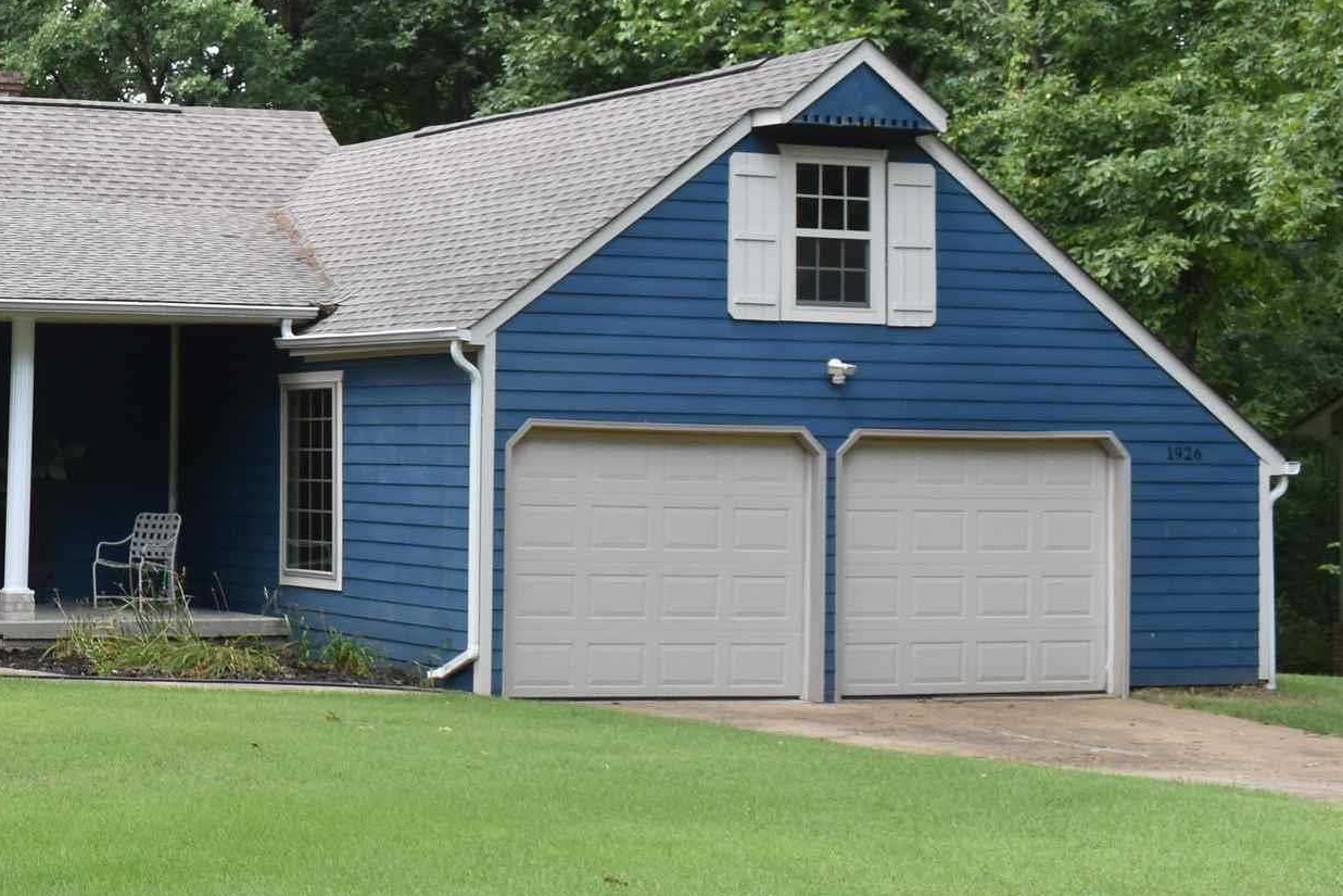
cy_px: 310
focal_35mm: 78
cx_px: -223
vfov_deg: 17.4
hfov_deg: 23.8
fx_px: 2919
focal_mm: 21
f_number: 6.3
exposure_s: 1/160
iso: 400
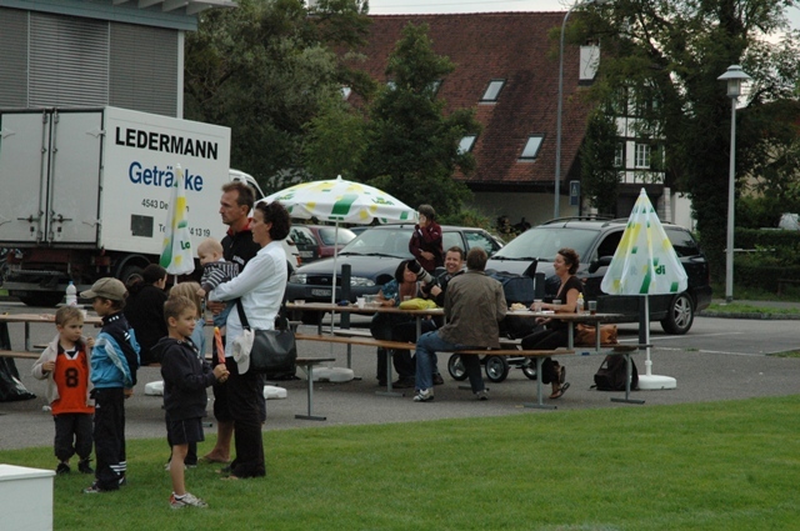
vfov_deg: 13.0
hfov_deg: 19.5
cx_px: 400
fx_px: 2330
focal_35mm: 105
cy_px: 266
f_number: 10
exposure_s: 1/400
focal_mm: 70
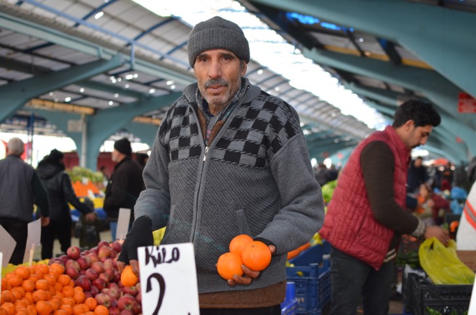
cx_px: 238
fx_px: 693
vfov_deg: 25.6
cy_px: 158
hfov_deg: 37.9
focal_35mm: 52
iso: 400
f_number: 2.8
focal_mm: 35
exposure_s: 1/60
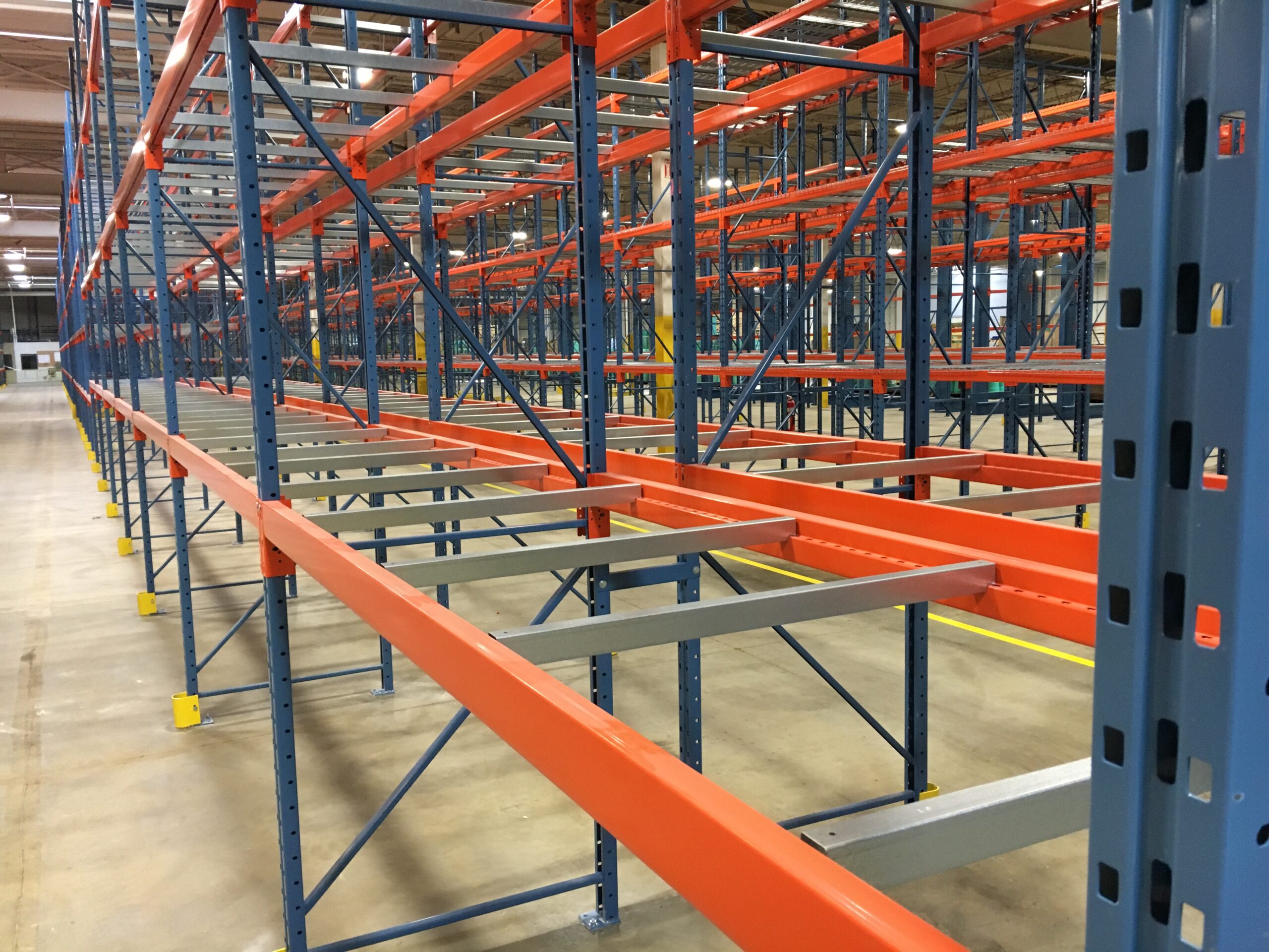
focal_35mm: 29
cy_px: 476
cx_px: 634
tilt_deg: -6.7
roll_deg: +2.2
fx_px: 1063
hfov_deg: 61.7
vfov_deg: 48.2
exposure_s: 1/30
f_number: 2.2
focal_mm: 4.15
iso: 160
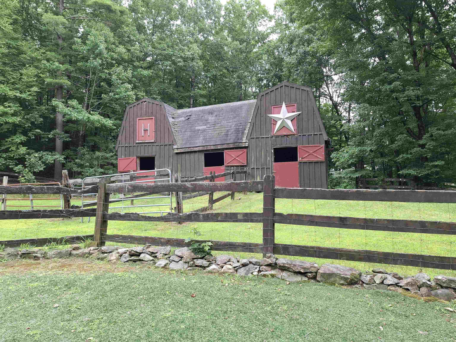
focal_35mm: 23
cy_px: 171
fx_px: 303
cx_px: 228
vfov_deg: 58.9
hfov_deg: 73.9
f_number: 1.8
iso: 50
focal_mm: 5.54
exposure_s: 1/140
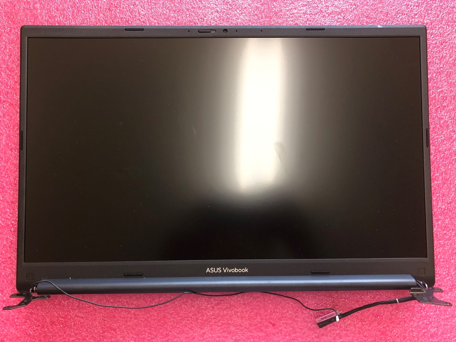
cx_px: 228
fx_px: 369
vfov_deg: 49.7
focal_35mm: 28
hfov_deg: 63.4
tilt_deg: -87.1
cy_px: 171
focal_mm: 3.99
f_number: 1.8
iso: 40
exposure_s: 1/17
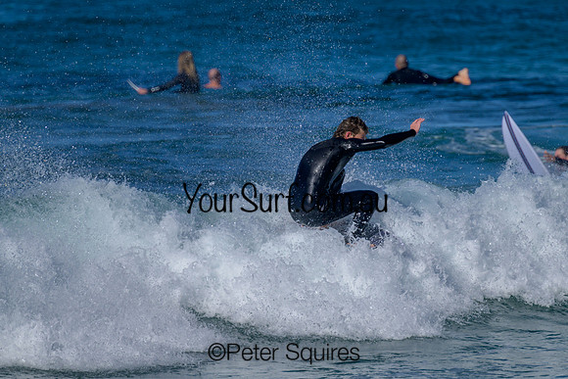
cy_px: 201
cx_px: 322
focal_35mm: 770
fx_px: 12153
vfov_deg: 1.8
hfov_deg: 2.7
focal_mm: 560
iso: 220
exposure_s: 1/2000
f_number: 8
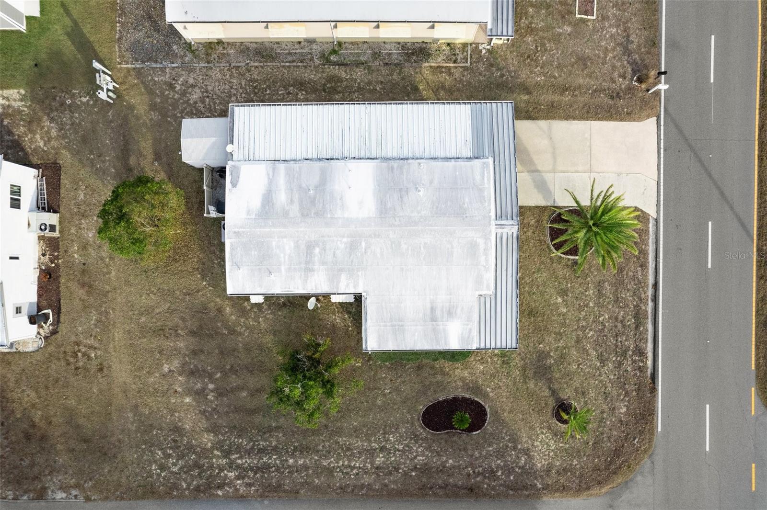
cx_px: 384
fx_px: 468
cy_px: 255
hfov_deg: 78.6
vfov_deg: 57.2
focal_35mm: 22
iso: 200
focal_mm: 8.38
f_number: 2.8
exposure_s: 1/1000
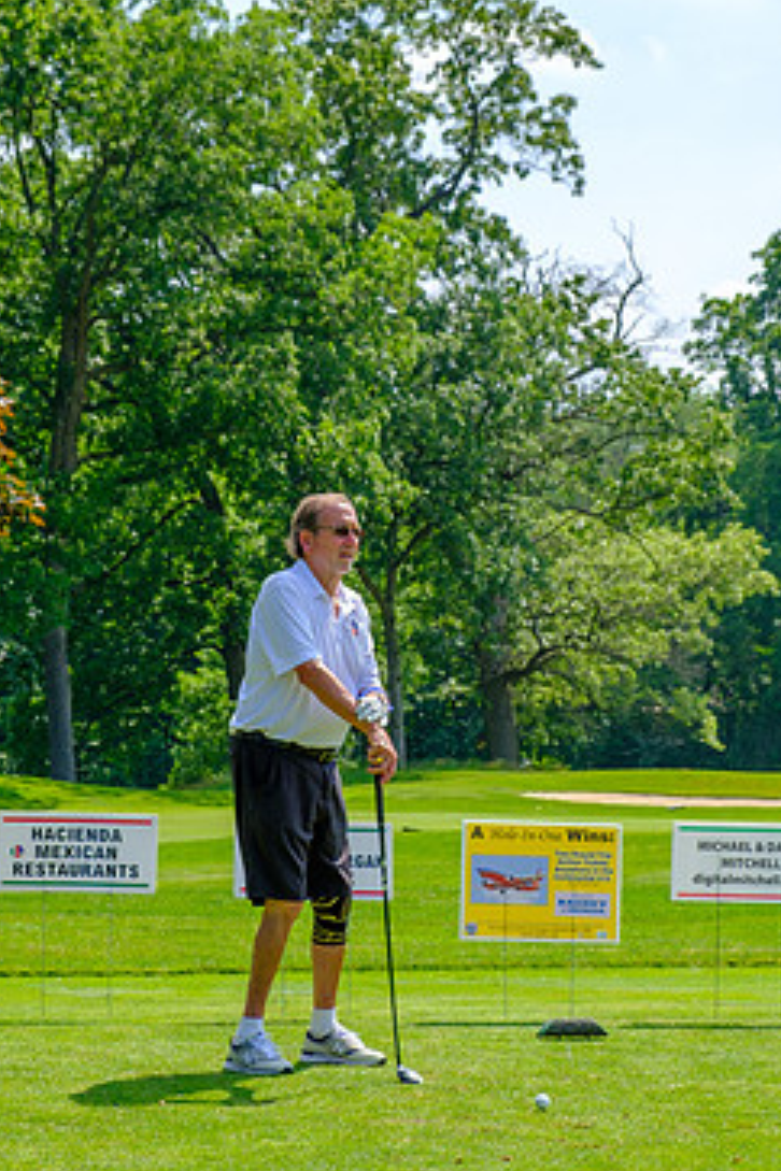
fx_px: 3352
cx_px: 436
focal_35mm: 103
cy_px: 710
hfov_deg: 13.3
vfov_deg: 19.8
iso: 200
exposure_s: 1/320
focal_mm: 55
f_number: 6.4
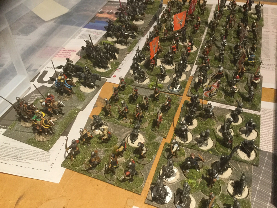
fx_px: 248
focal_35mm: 31
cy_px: 104
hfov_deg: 58.4
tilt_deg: -46.7
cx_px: 138
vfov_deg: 45.4
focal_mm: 3.3
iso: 250
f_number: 2.4
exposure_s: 1/33
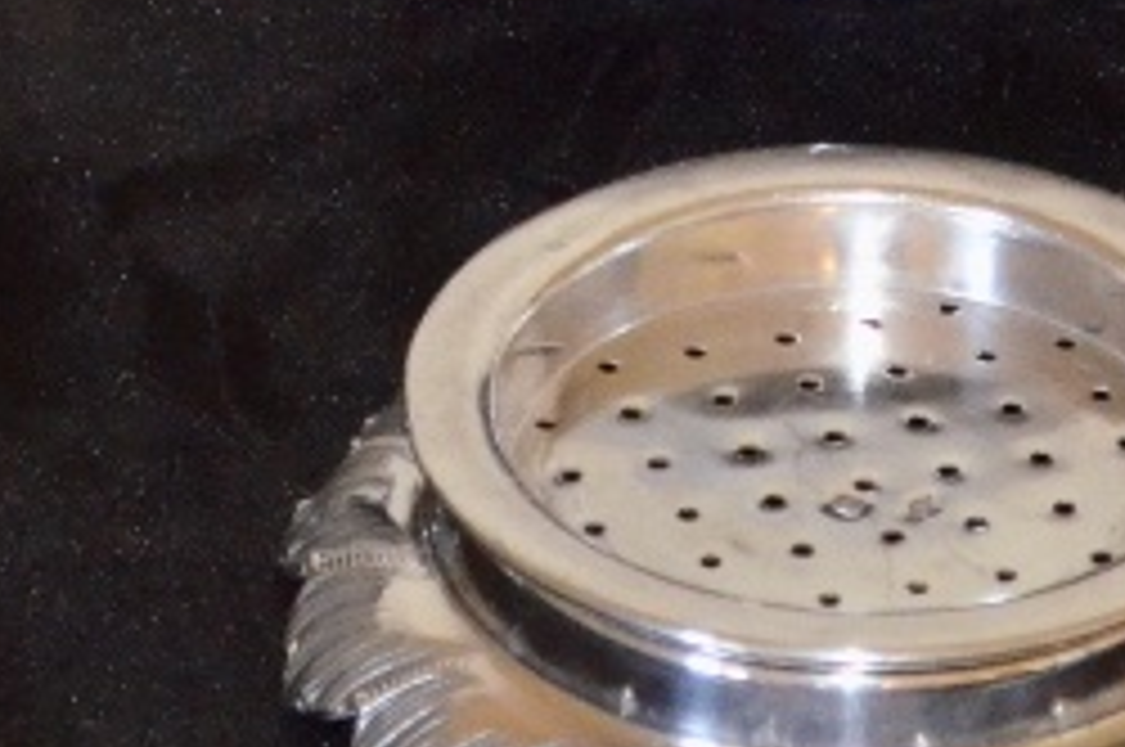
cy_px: -299
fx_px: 12340
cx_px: 774
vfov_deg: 3.5
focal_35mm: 395
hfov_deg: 5.2
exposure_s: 1/60
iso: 3200
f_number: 5.6
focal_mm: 55
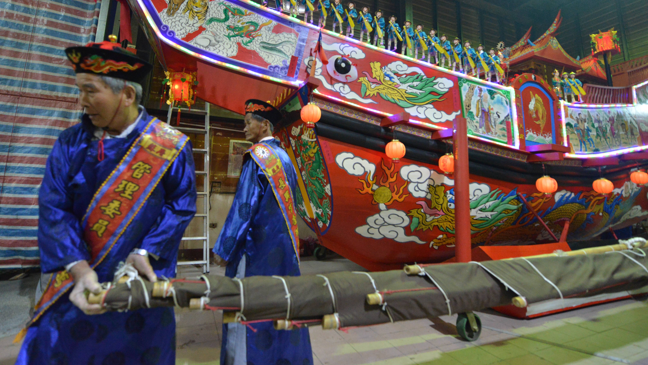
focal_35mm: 17
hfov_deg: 95.9
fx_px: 292
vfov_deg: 62.9
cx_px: 309
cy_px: 133
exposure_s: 1/125
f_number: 2.8
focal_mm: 14
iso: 3200
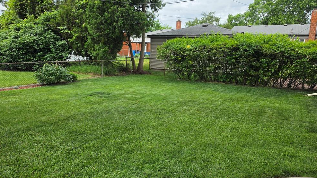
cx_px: 155
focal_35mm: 26
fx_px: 219
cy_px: 95
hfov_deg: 71.9
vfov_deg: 44.4
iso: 64
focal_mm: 6.5
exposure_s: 1/4143
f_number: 1.4
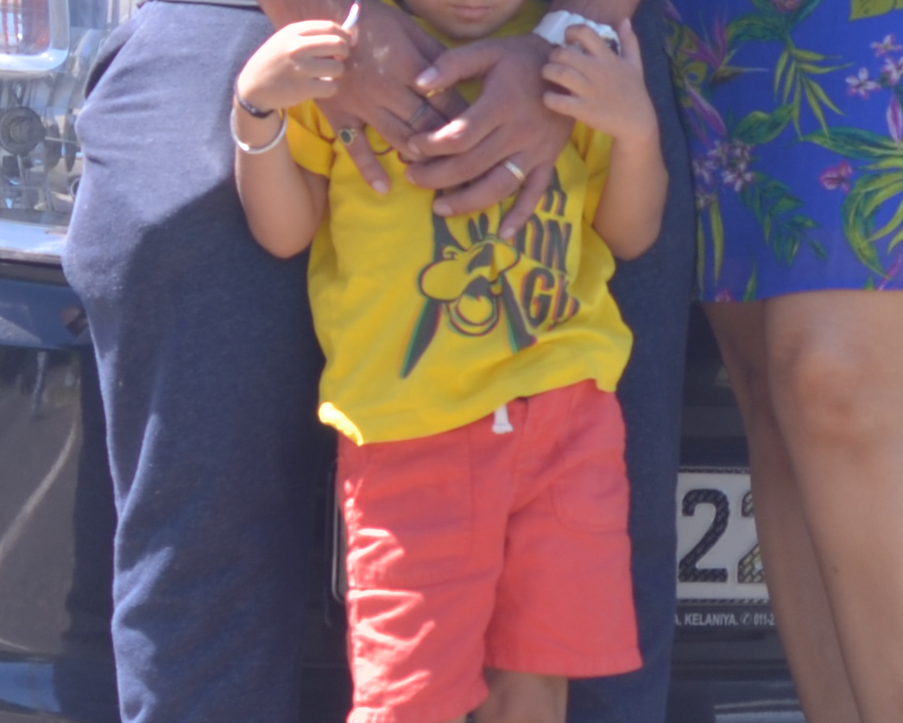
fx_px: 10611
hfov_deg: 4.9
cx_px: 498
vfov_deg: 3.9
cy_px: -129
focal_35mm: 397
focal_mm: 60
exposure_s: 1/180
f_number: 4.8
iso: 100
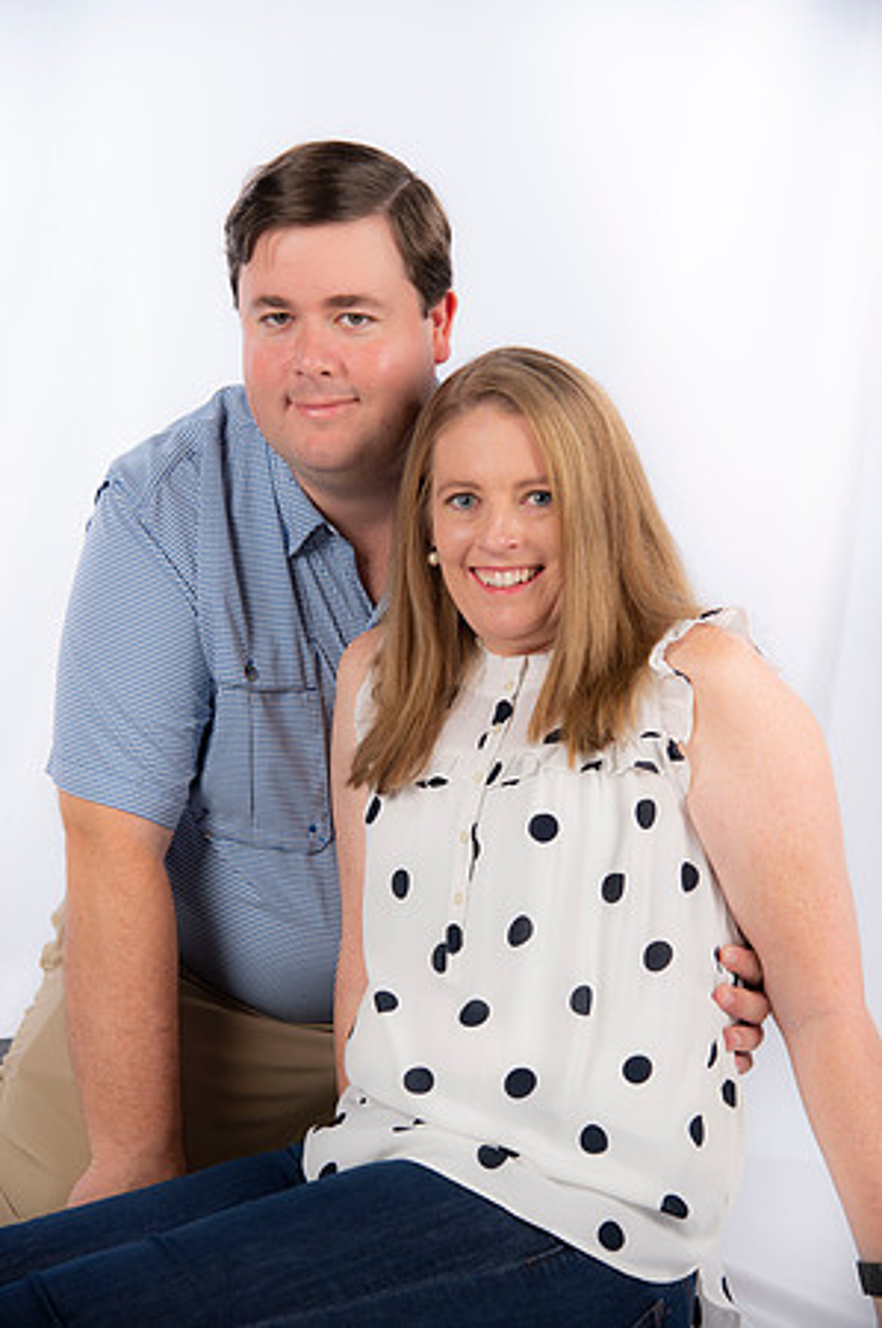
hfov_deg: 18.1
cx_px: 441
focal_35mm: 75
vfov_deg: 27.0
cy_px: 664
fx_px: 2762
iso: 100
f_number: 5
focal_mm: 75
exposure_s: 1/200
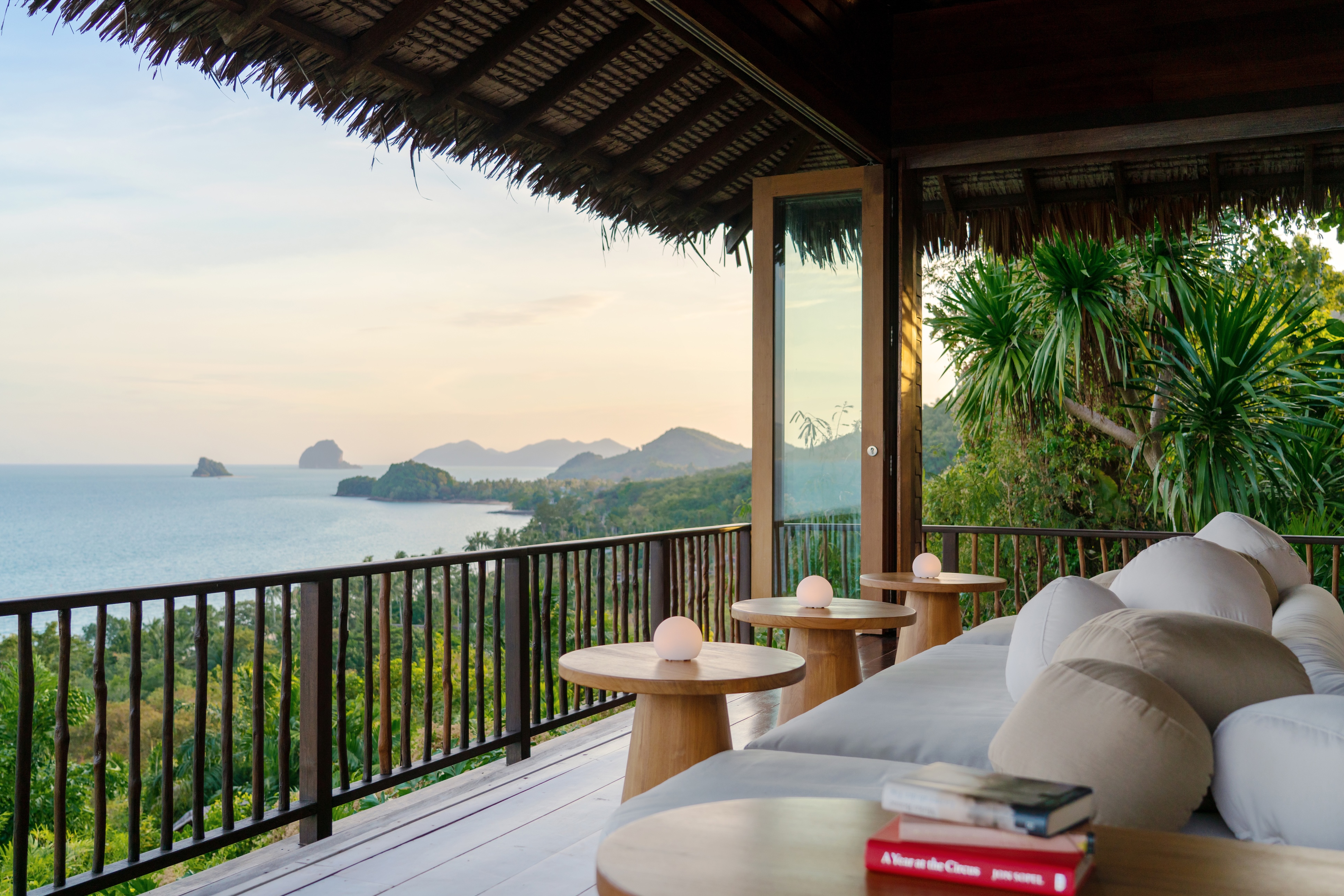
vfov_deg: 37.9
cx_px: 678
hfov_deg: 54.4
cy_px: 456
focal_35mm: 35
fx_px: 1307
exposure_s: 1/500
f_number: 4
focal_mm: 34
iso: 200
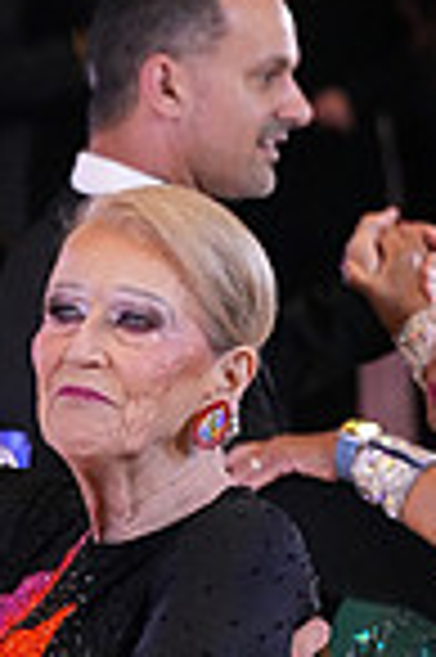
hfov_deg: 1.7
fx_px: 14476
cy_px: 1170
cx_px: 38
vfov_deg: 2.6
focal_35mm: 795
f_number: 6.3
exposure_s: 1/400
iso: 12800
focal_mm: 200
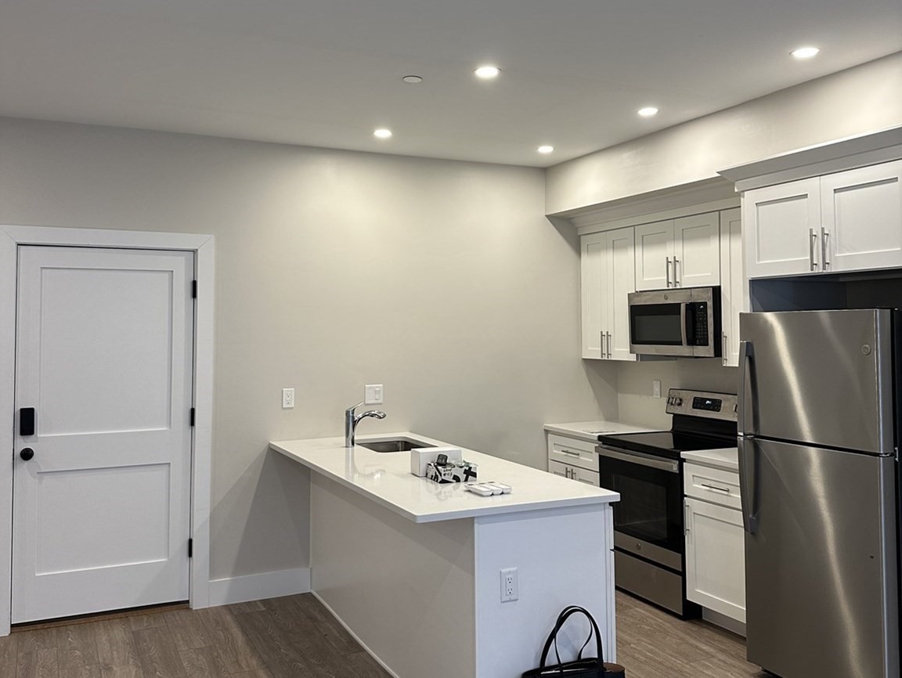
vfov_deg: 56.9
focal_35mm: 24
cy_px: 339
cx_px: 451
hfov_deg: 71.6
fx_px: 626
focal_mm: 6.86
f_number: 1.78
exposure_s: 1/60
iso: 160
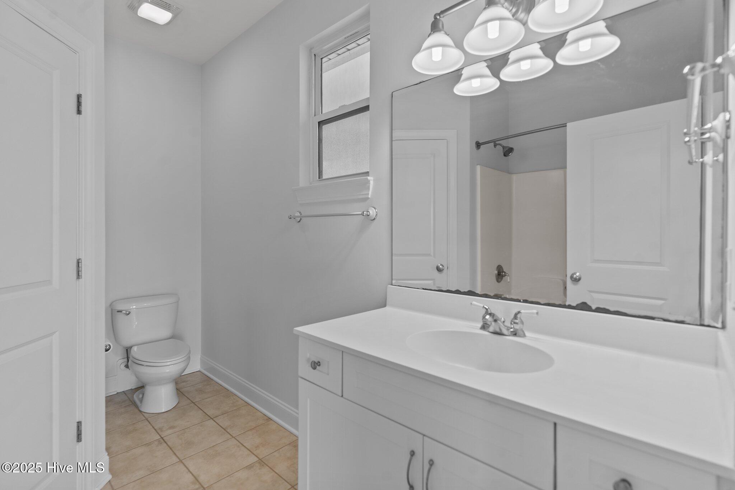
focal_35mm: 16
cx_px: 368
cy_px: 245
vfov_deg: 73.7
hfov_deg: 96.7
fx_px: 327
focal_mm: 16
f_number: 6.3
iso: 500
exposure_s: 1/13
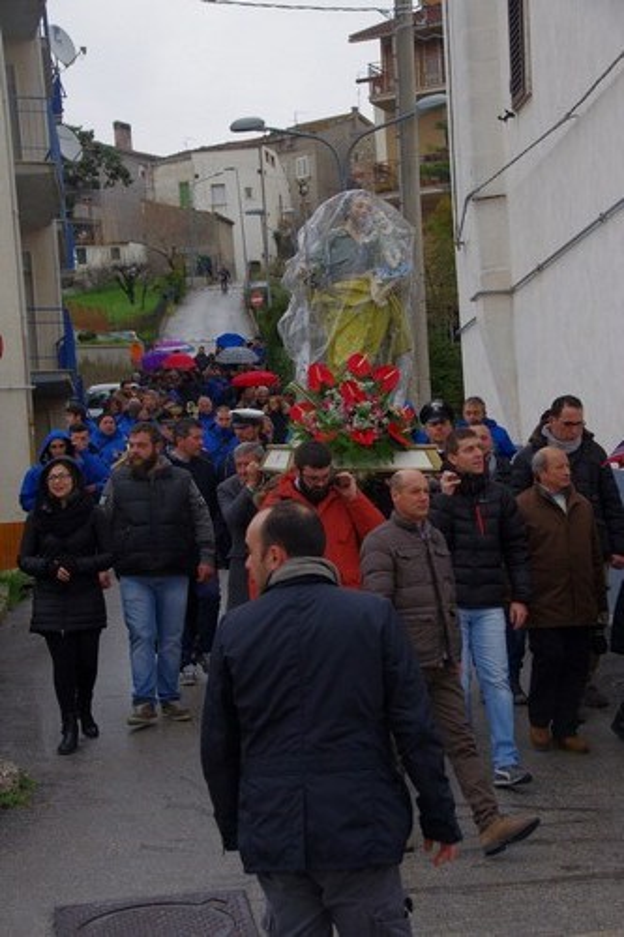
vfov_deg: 25.5
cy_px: 468
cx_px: 312
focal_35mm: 80
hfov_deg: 17.2
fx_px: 2068
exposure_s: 1/250
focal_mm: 53
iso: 640
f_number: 8
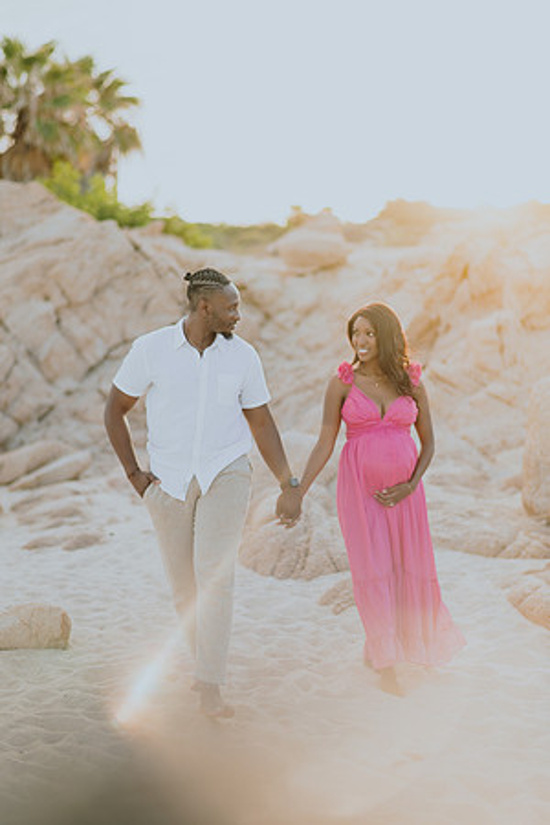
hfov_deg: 23.4
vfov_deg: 34.5
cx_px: 275
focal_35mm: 58
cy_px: 412
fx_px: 1329
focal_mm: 58
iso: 100
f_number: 1.8
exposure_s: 1/800
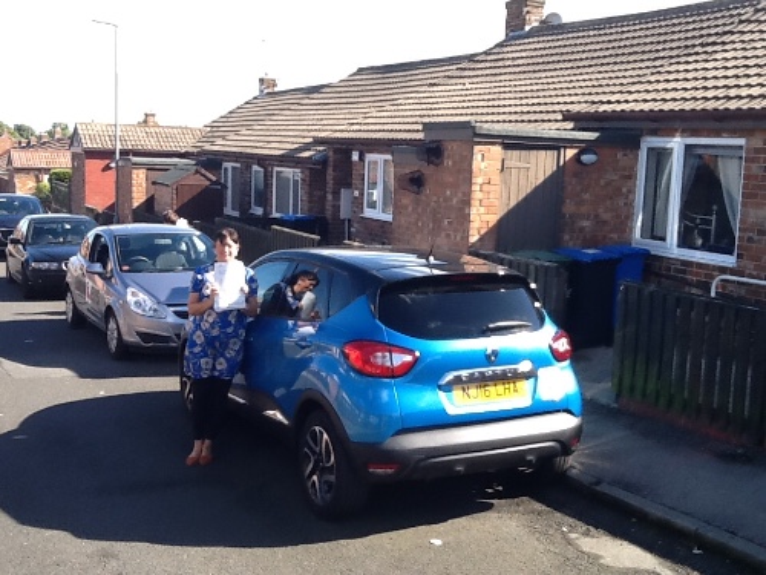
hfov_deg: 42.9
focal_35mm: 44
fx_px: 974
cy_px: 288
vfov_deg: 32.9
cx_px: 383
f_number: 2.4
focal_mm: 2.03
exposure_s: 1/322
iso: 40
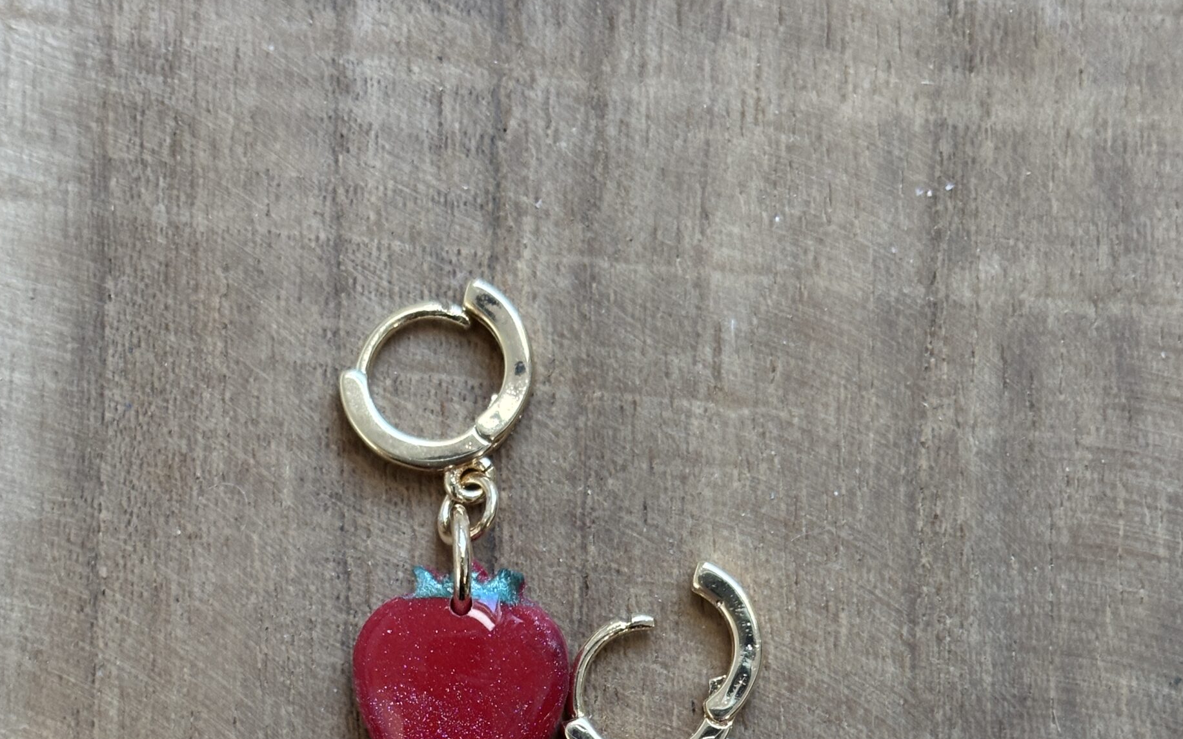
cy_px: 758
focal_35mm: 77
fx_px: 2482
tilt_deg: -77.3
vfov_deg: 16.5
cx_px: 573
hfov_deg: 26.8
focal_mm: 5.96
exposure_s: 1/40
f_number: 1.6
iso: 200
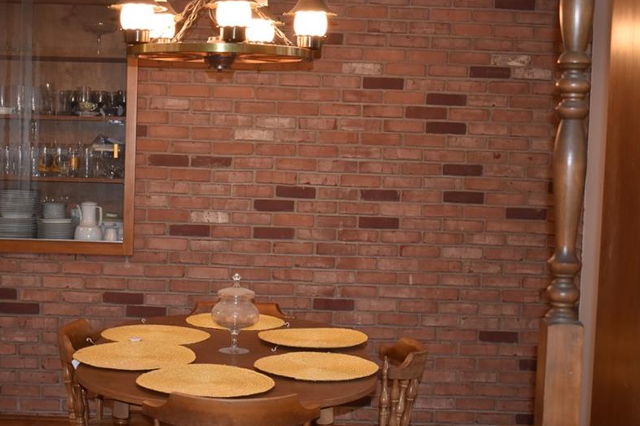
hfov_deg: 33.0
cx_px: 267
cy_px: 208
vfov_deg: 22.4
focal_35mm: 61
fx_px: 1078
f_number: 4.2
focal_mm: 31
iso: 800
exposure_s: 1/60
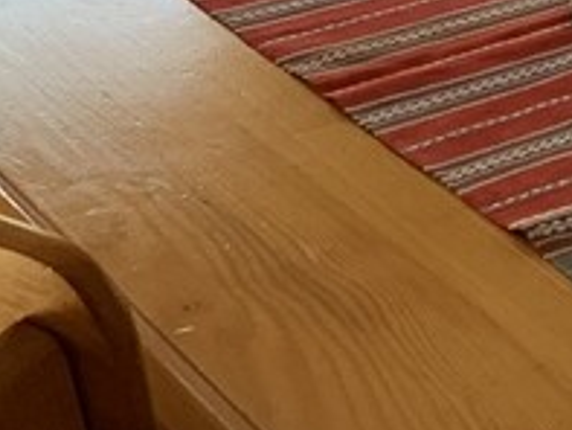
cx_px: 880
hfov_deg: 13.7
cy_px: -625
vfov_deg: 9.7
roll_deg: -0.1
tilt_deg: -5.6
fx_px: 2232
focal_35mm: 135
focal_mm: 4.25
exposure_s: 1/121
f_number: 1.8
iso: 80
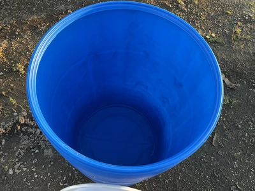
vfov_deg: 48.2
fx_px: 214
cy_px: 96
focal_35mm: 29
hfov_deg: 61.7
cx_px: 128
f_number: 1.8
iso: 64
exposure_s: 1/112
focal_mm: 3
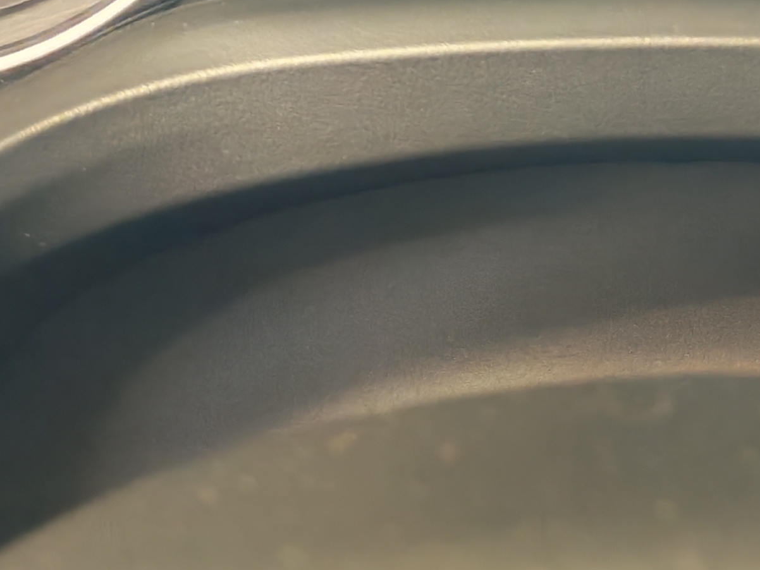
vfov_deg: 12.6
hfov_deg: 17.8
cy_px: -384
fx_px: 2394
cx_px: 647
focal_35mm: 109
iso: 2369
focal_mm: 6.12
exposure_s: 1/33.3
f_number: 1.9
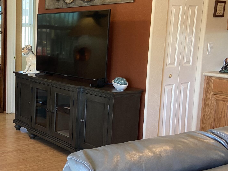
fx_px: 362
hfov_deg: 32.7
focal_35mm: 55
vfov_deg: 26.5
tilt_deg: -12.2
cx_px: 11
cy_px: 100
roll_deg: -0.7
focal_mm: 4.25
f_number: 1.8
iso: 125
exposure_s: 1/60
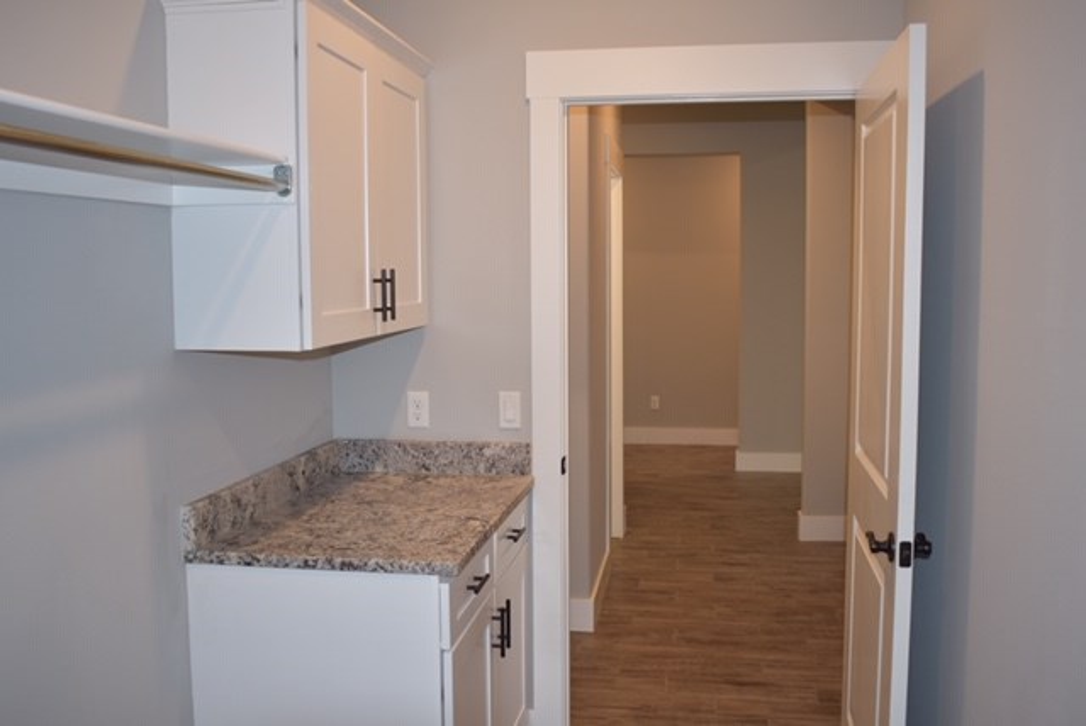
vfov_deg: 38.4
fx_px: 1042
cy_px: 363
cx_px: 543
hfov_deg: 55.1
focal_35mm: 34
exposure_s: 1/60
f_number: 3.8
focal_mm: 23
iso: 400
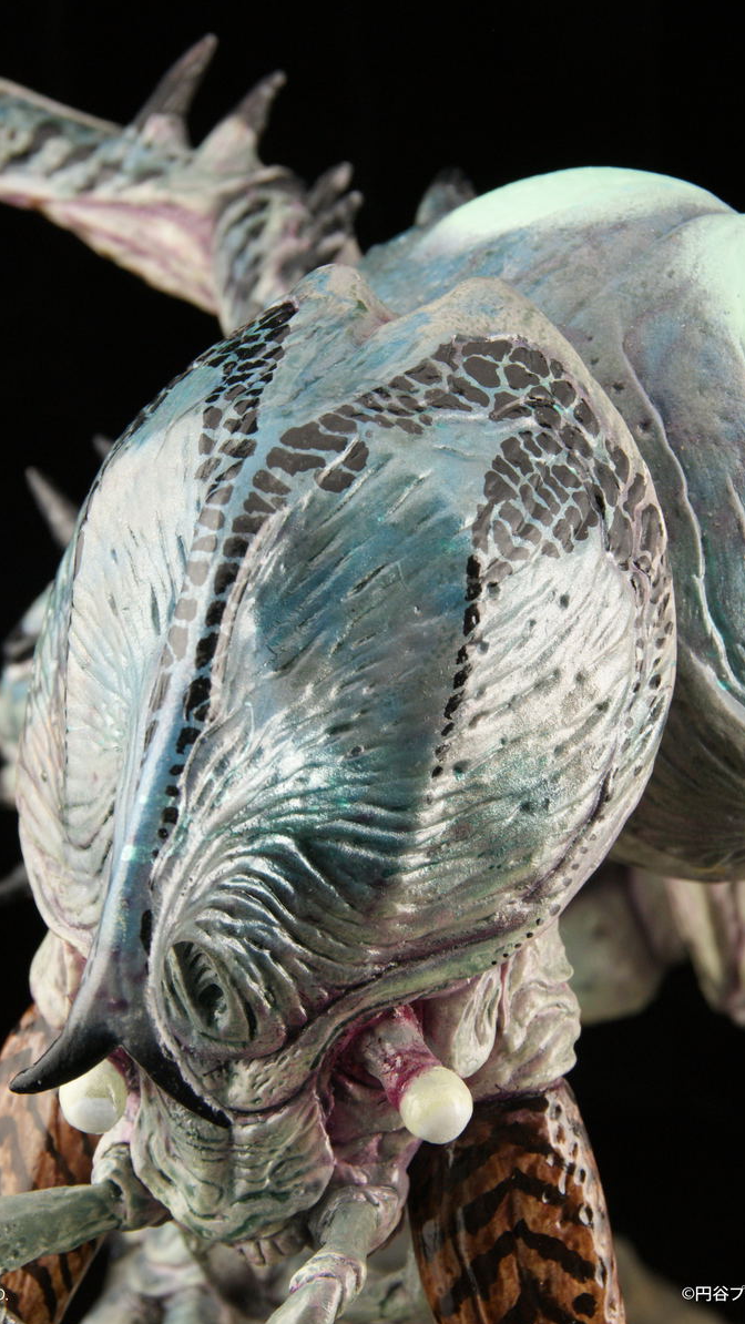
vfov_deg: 18.1
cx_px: 335
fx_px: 4161
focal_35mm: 119
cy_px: 664
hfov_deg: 10.2
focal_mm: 75
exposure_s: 1/4
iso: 400
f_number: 13
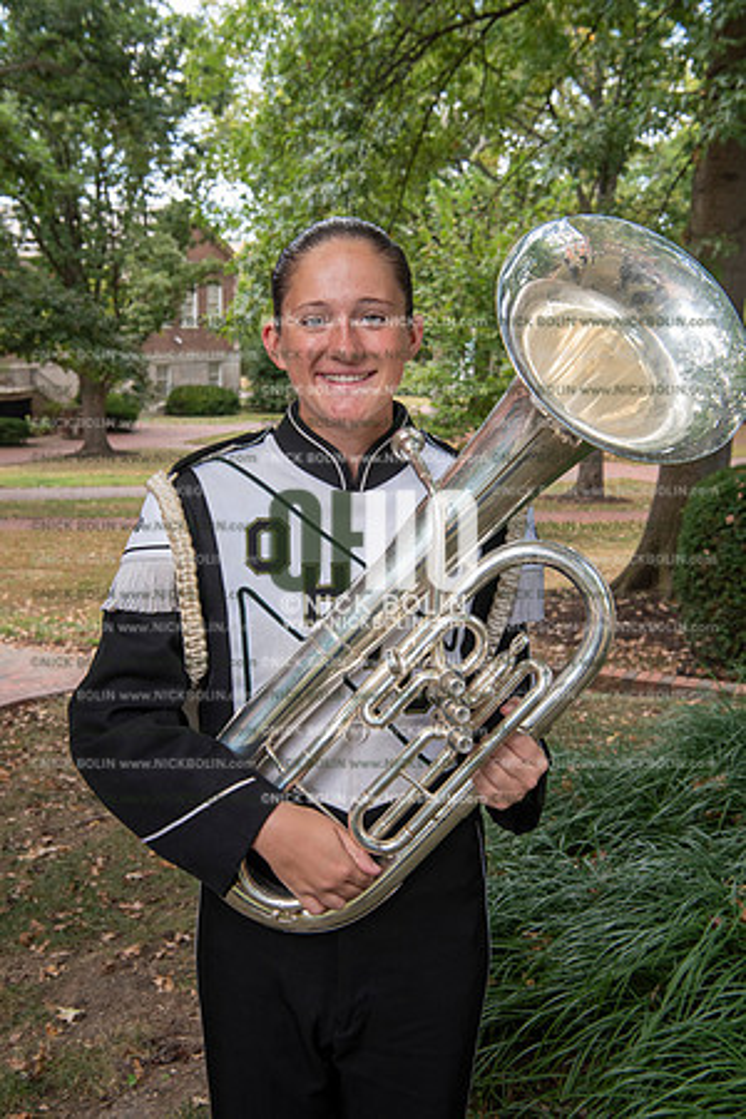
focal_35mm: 42
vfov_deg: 46.4
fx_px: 1305
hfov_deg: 31.9
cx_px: 373
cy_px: 560
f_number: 8
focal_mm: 42
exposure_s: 1/100
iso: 500
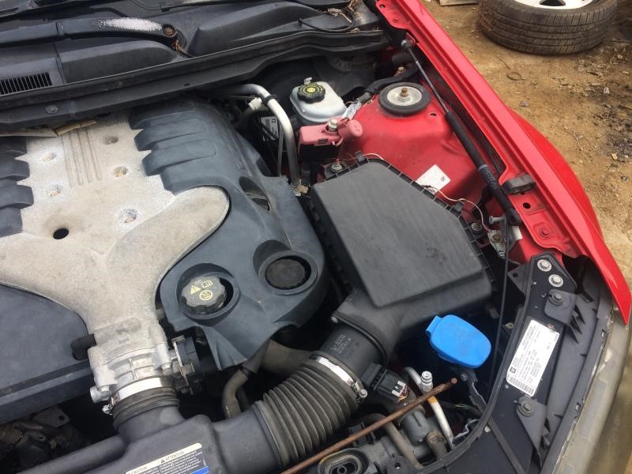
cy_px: 237
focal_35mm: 29
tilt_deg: -43.7
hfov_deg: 61.7
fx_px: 529
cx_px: 316
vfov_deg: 48.2
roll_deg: -0.8
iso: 32
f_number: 2.2
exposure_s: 1/774
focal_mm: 4.15
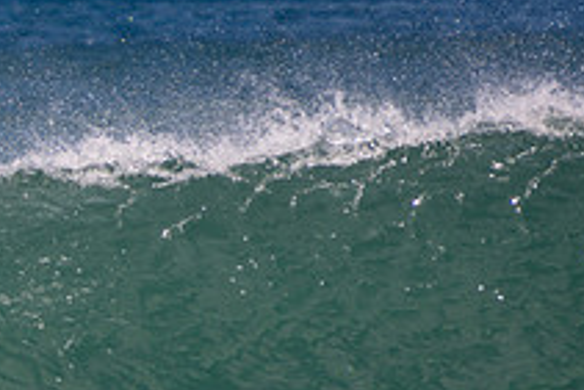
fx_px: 18083
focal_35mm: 1114
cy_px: 447
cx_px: -149
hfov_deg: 1.8
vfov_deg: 1.2
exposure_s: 1/1250
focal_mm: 270
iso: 180
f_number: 5.6
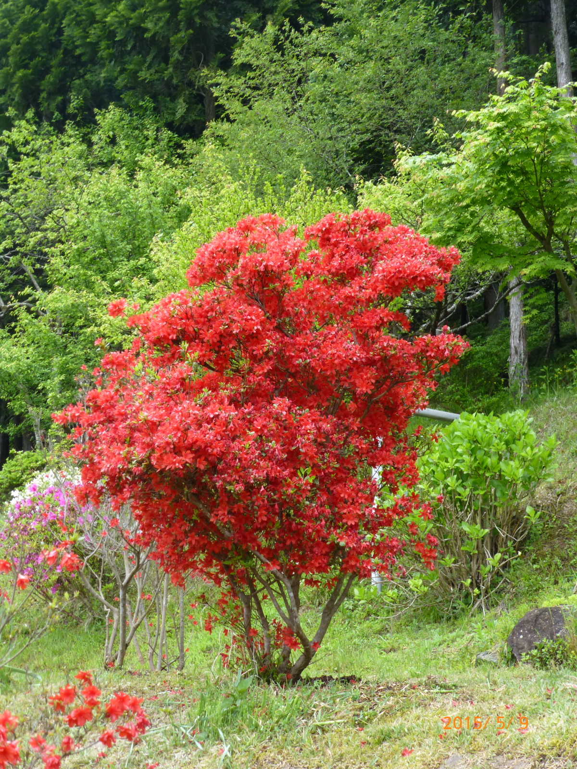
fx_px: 1556
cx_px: 288
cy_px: 384
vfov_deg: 27.8
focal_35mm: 70
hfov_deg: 21.0
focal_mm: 12.5
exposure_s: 1/60
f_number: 5
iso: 200
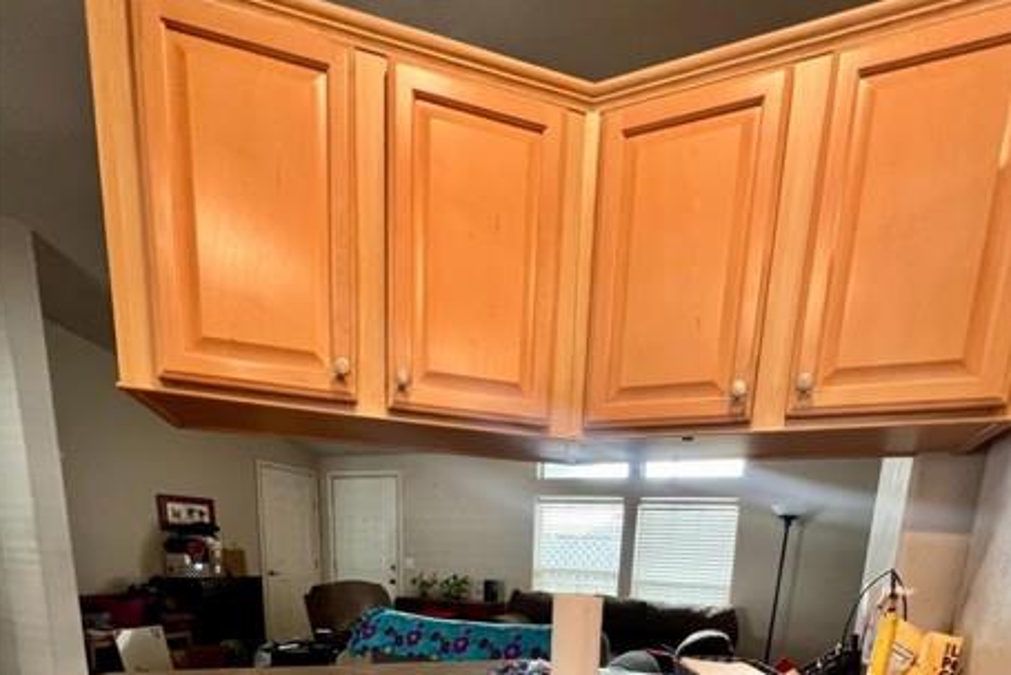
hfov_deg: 86.8
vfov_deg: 51.7
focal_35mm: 19
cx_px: 522
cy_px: 675
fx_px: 534
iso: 160
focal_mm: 1.57
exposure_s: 1/60
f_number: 1.8
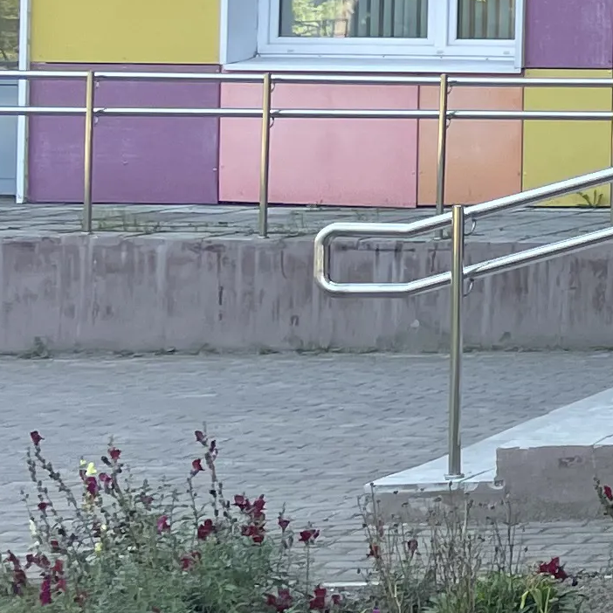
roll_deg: -0.7
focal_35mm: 132
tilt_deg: +1.2
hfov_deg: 10.8
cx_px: 1567
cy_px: 12
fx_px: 2645
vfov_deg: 13.1
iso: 32
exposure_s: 1/161
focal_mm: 4.2
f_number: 1.6
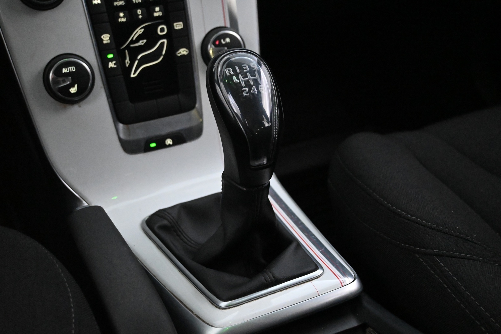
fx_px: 626
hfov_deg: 43.6
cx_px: 250
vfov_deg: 29.9
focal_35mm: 45
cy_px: 167
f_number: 4.8
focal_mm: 30
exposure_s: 1/50
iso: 11400
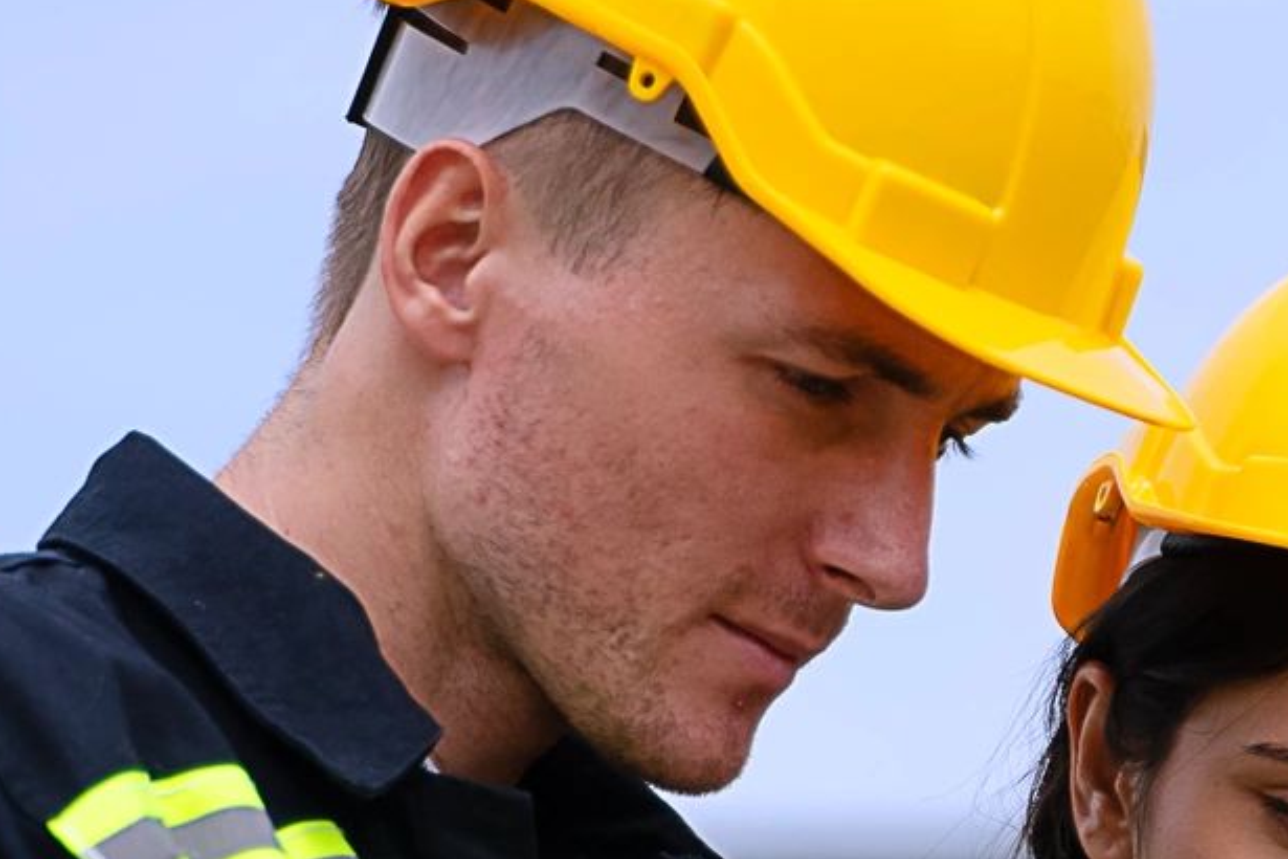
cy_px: 873
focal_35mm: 312
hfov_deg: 6.6
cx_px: 976
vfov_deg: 4.4
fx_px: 11162
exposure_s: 1/3000
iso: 125
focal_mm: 75
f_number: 2.8
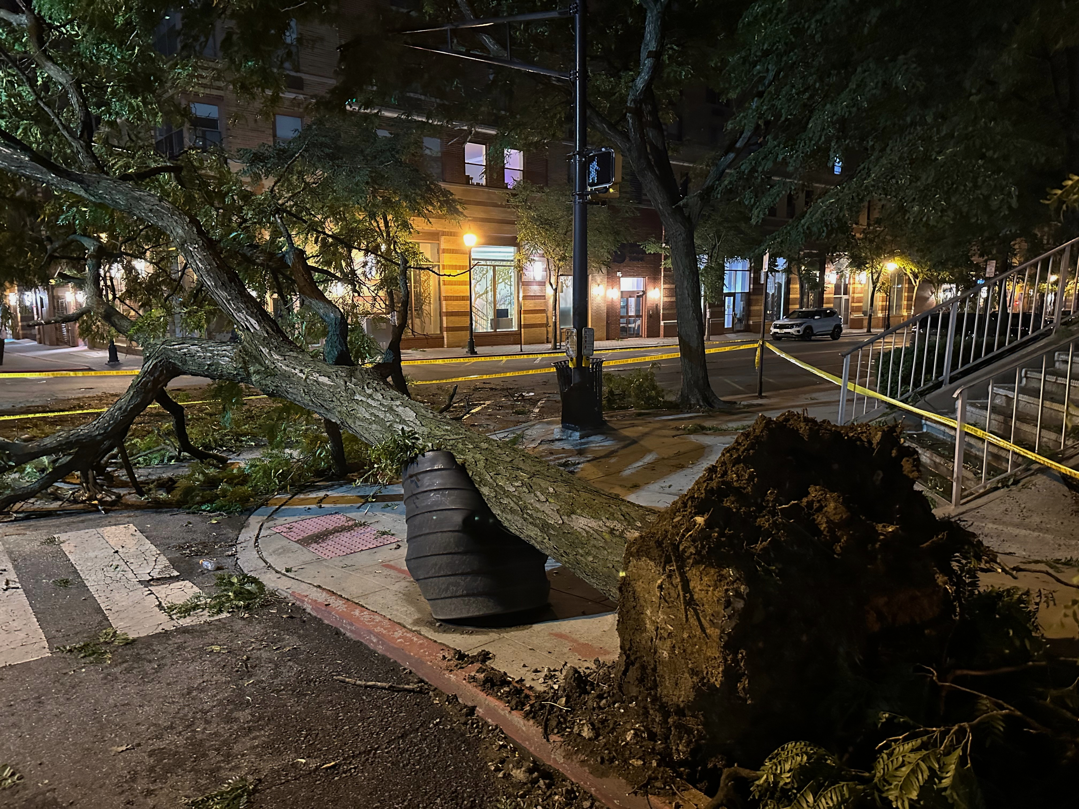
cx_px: 540
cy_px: 404
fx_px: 748
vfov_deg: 56.8
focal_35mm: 24
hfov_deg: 71.6
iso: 1000
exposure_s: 1/30
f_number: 1.8
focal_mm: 6.9
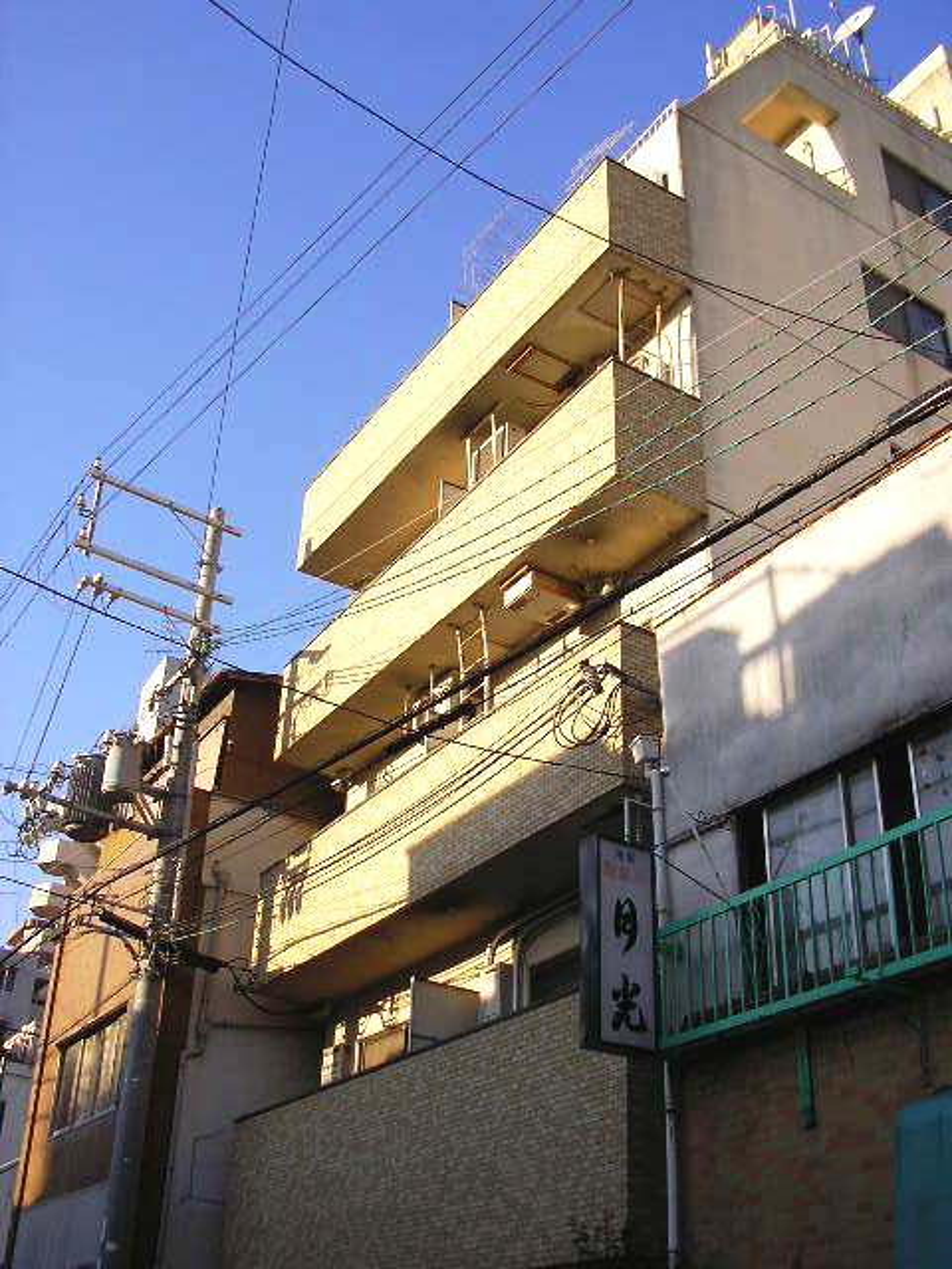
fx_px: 1393
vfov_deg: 49.0
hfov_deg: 37.7
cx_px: 476
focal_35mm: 38
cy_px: 634
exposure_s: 1/388
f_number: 4.1
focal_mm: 5.8
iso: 71
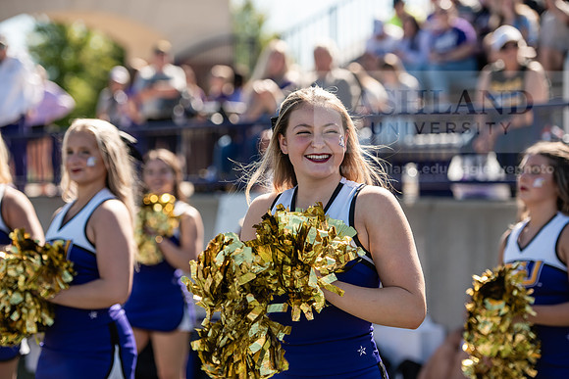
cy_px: 190
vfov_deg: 12.2
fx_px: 1771
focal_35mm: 112
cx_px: 284
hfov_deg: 18.3
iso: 125
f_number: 3.2
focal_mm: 112
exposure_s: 1/1250
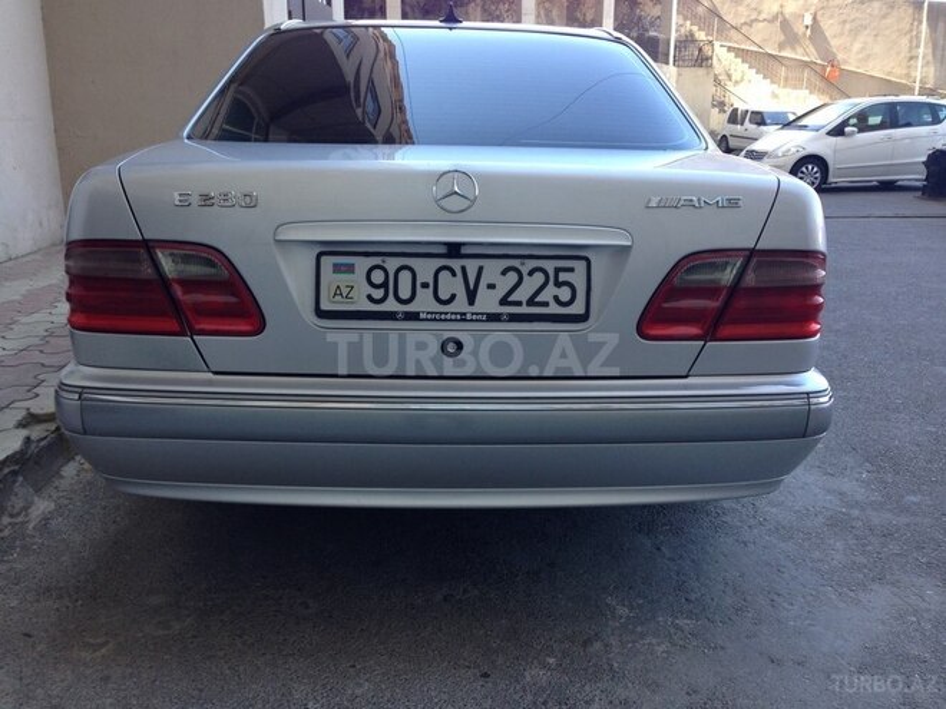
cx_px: 473
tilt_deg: -14.6
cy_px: 354
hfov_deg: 55.4
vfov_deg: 42.9
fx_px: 902
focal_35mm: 33
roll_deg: +0.0
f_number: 2.4
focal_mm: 4.12
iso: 50
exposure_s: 1/120
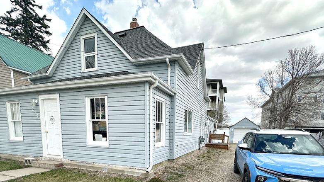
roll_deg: -1.5
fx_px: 172
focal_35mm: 20
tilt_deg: -9.2
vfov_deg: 50.5
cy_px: 159
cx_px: 166
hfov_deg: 86.6
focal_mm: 2.22
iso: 50
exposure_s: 1/1072
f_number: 2.2
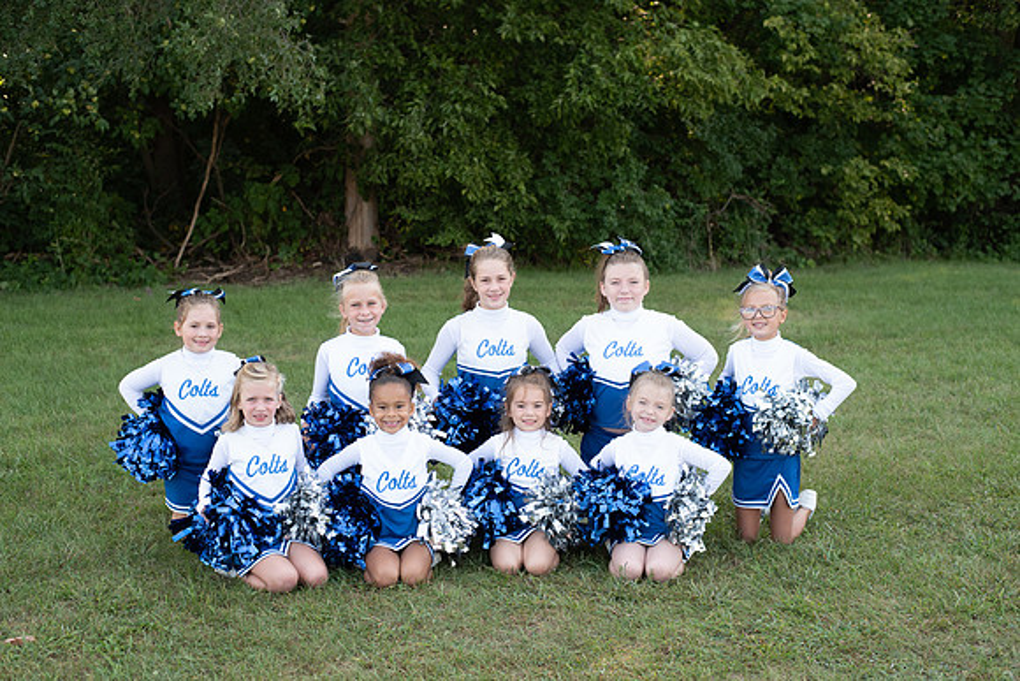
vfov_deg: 27.0
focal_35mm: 50
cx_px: 510
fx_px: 1417
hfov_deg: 39.6
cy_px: 340
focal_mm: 50
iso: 800
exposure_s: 1/1000
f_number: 4
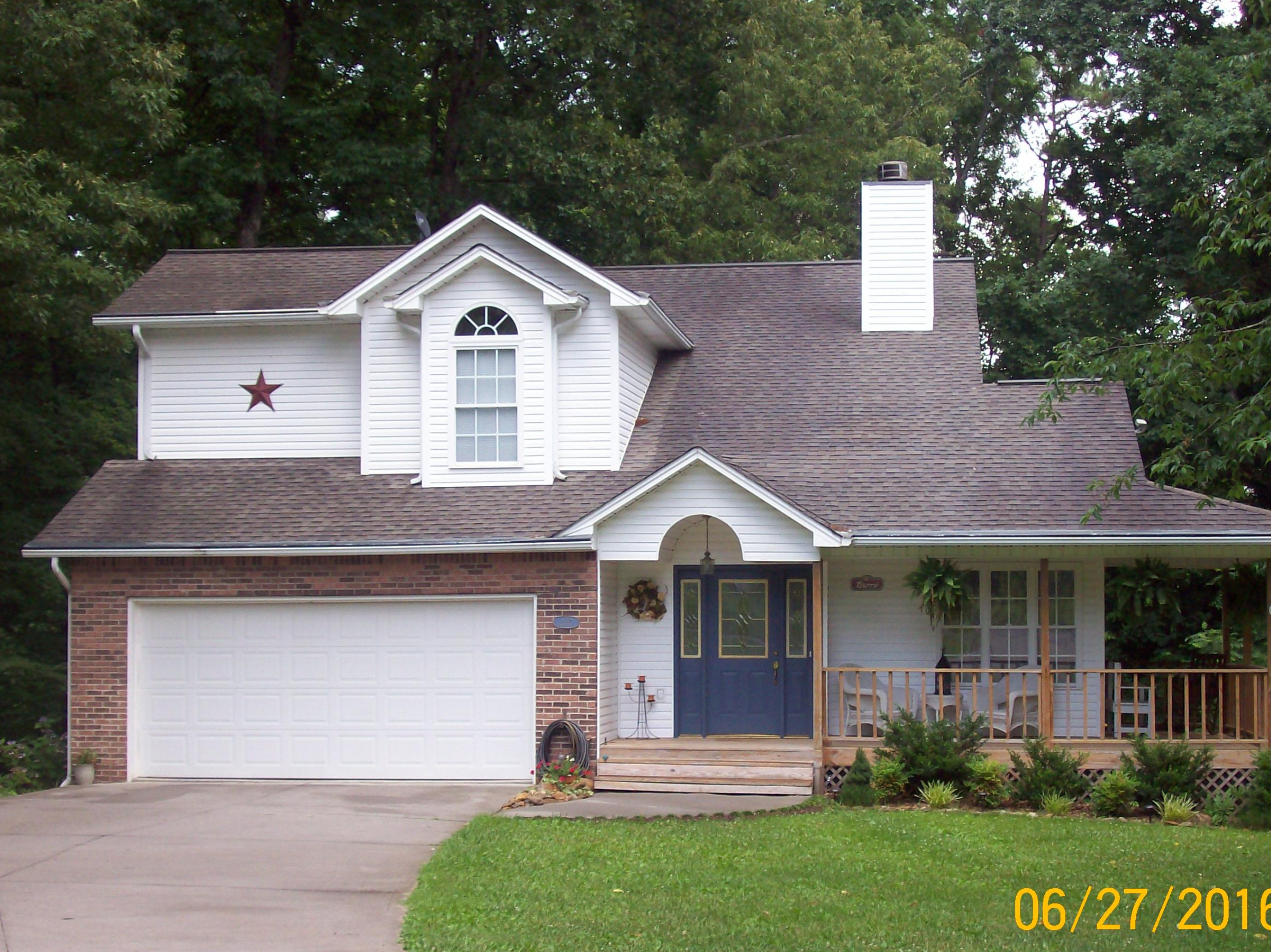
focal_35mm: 61
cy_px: 518
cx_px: 662
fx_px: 2239
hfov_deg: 31.7
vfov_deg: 24.0
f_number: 3.4
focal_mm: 9.4
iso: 80
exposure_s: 1/119
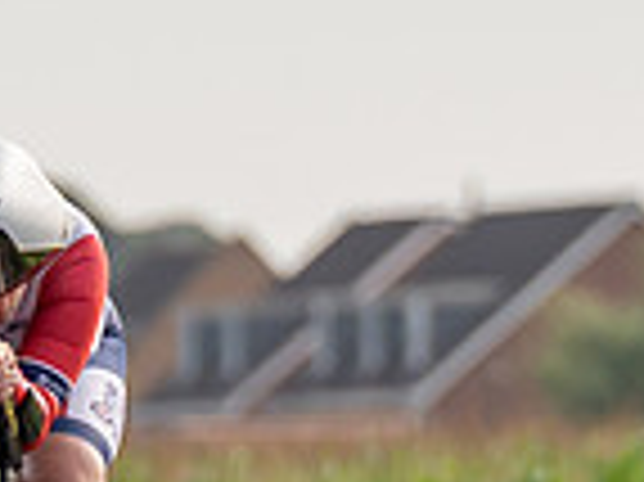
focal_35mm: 2021
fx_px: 37567
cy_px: 892
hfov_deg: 1.0
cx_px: -355
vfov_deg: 0.7
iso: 160
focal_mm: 200
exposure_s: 1/1000
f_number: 4
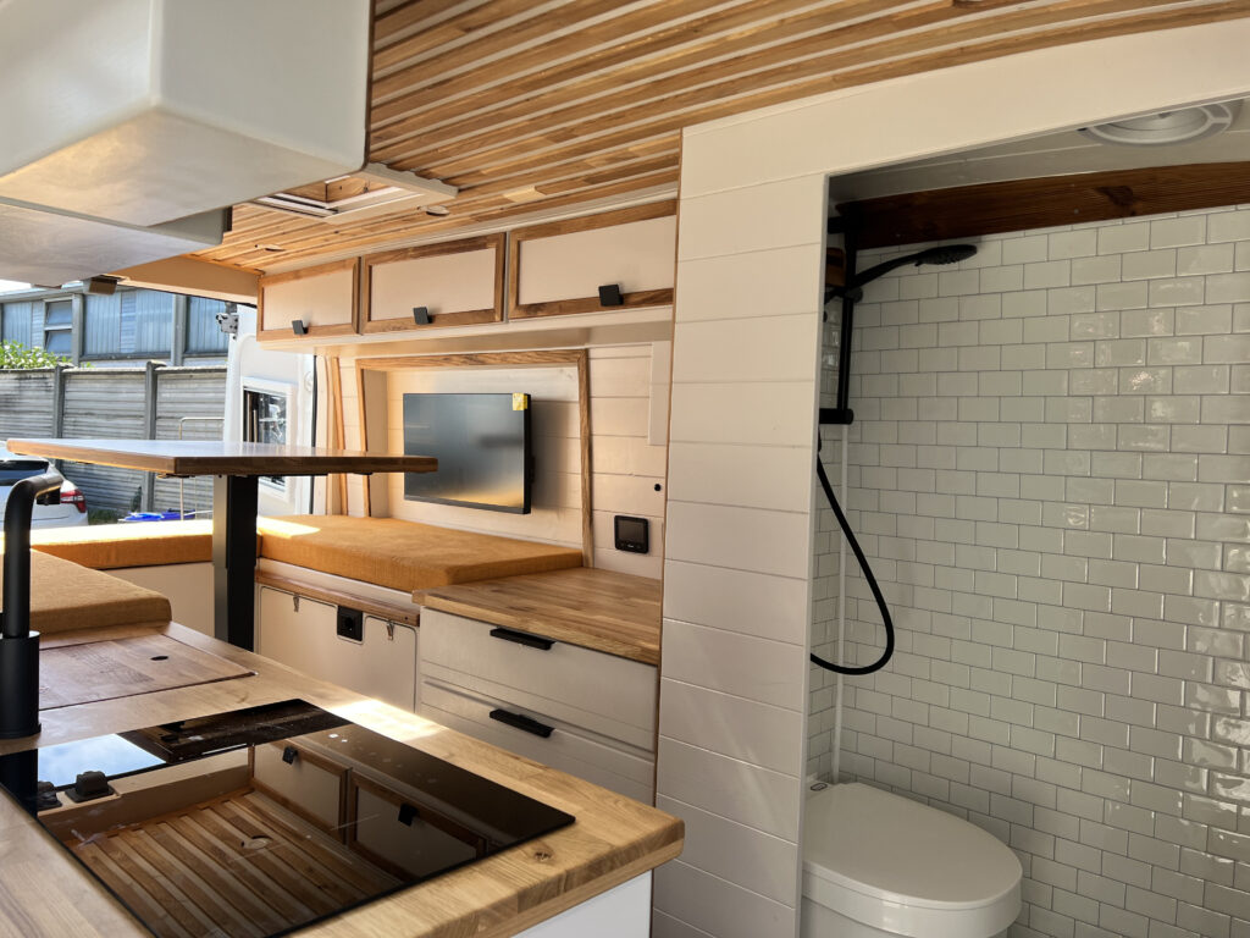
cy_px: 469
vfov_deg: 53.1
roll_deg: -2.7
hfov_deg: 67.3
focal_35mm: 26
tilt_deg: -2.0
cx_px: 625
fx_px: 939
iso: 50
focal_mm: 5.7
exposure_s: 1/567
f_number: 1.5
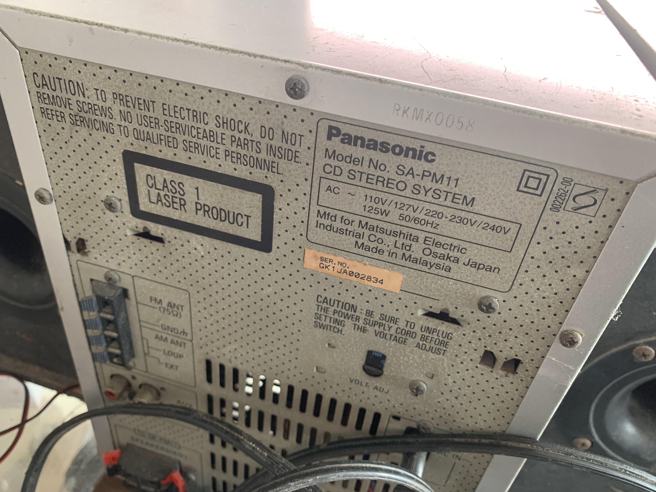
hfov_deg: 67.3
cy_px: 246
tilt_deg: -35.2
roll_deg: -9.1
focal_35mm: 26
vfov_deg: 53.1
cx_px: 328
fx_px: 493
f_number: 1.8
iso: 100
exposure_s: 1/60
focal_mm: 4.25
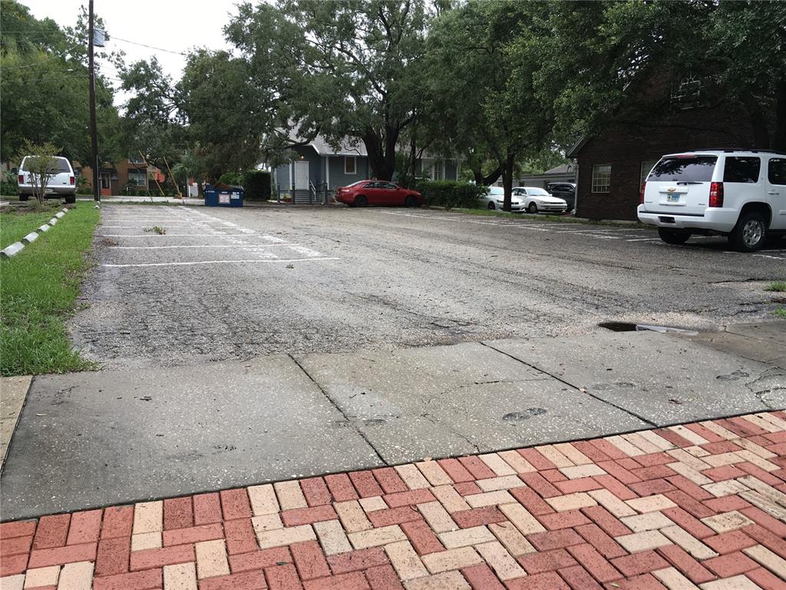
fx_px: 658
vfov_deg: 48.2
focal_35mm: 29
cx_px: 393
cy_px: 295
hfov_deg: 61.7
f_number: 2.2
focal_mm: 4.15
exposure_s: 1/132
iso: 25
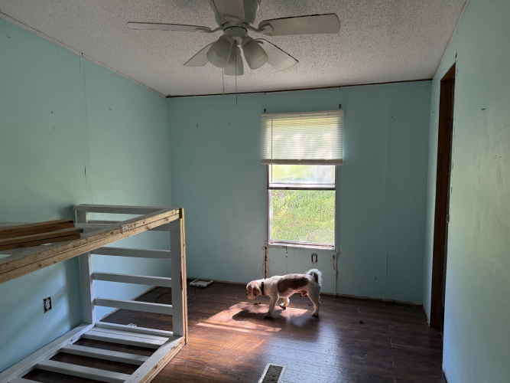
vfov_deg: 56.8
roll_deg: +0.0
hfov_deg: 71.6
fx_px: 354
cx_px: 255
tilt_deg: -5.9
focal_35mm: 24
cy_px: 192
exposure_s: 1/216
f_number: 1.78
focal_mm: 6.76
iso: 200
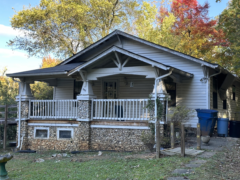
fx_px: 333
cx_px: 120
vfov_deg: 30.3
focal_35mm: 48
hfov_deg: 39.7
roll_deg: -1.4
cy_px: 90
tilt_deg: +3.1
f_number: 1.78
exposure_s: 1/309
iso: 64
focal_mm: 6.86
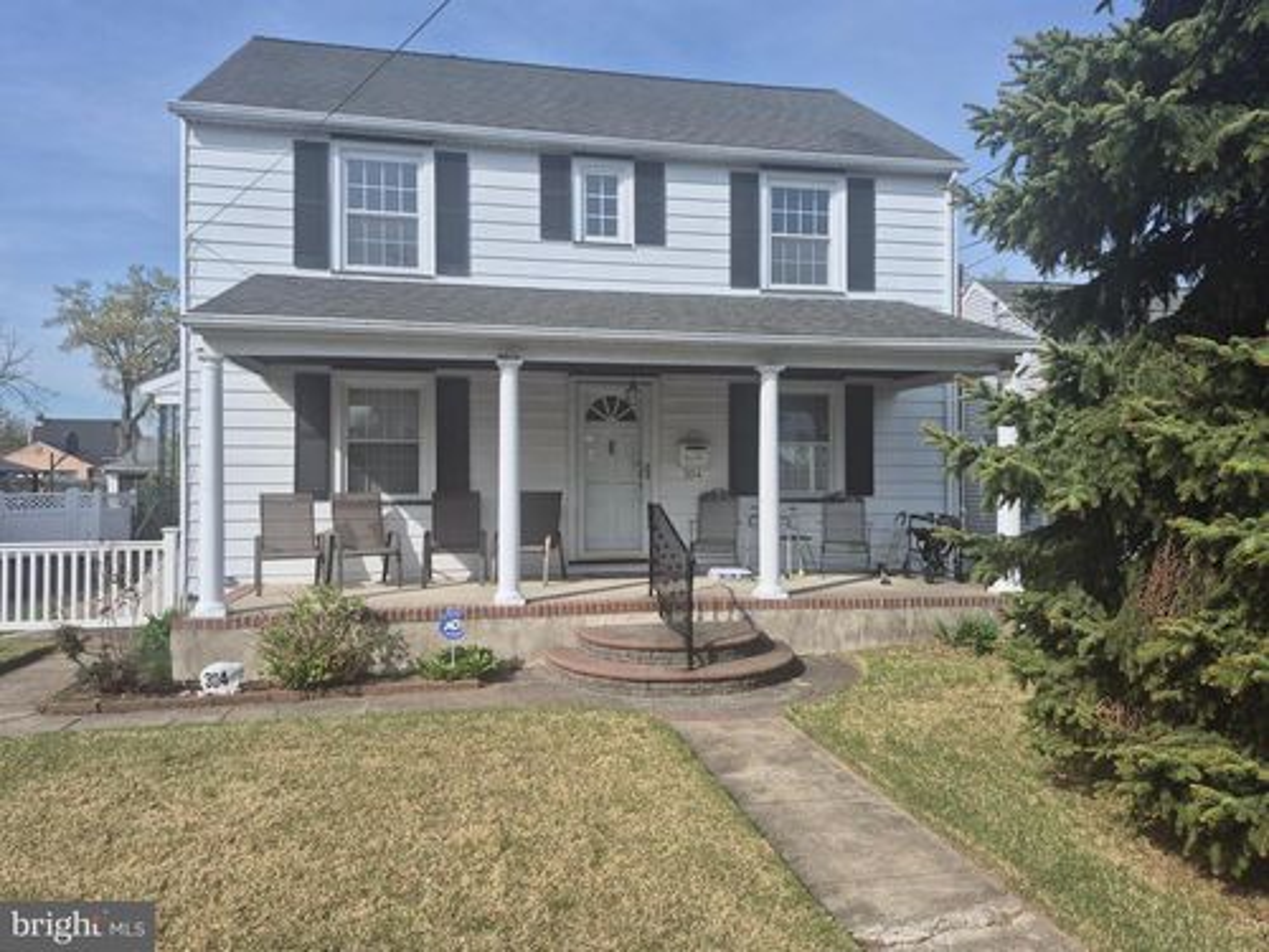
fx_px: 843
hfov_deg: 73.9
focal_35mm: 23
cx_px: 634
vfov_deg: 58.9
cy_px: 476
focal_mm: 5.4
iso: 25
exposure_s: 1/1984
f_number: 1.8
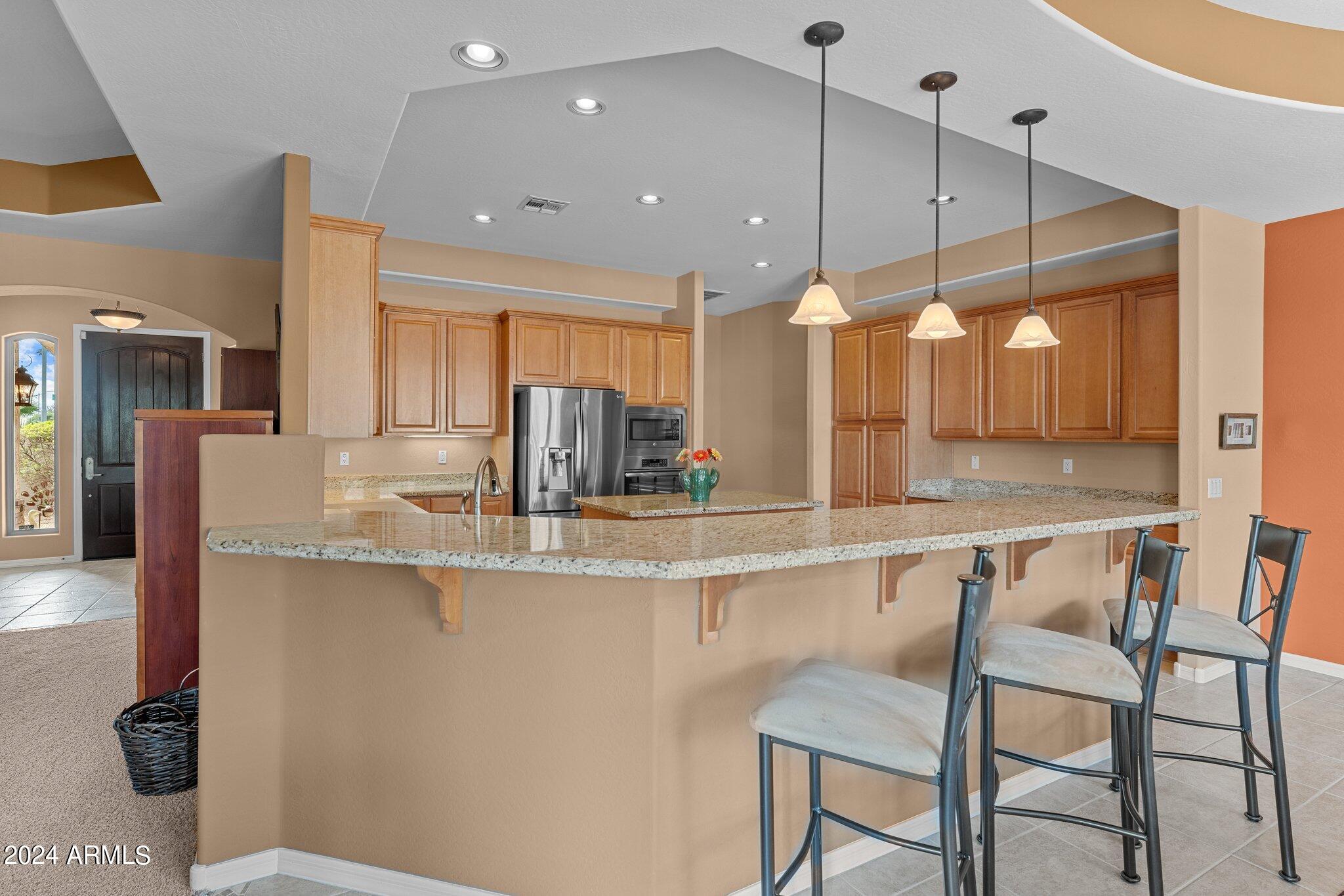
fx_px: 653
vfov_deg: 68.9
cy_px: 448
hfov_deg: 91.6
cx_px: 672
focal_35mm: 18
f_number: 8
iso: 400
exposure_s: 1/3
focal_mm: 17.5
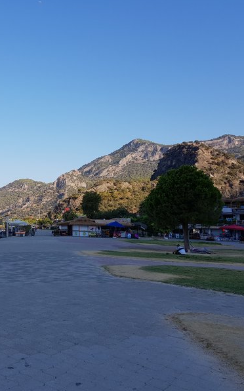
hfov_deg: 33.3
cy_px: 195
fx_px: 394
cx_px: 46
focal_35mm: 37
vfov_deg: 52.8
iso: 40
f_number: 1.7
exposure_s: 1/1596
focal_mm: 4.2
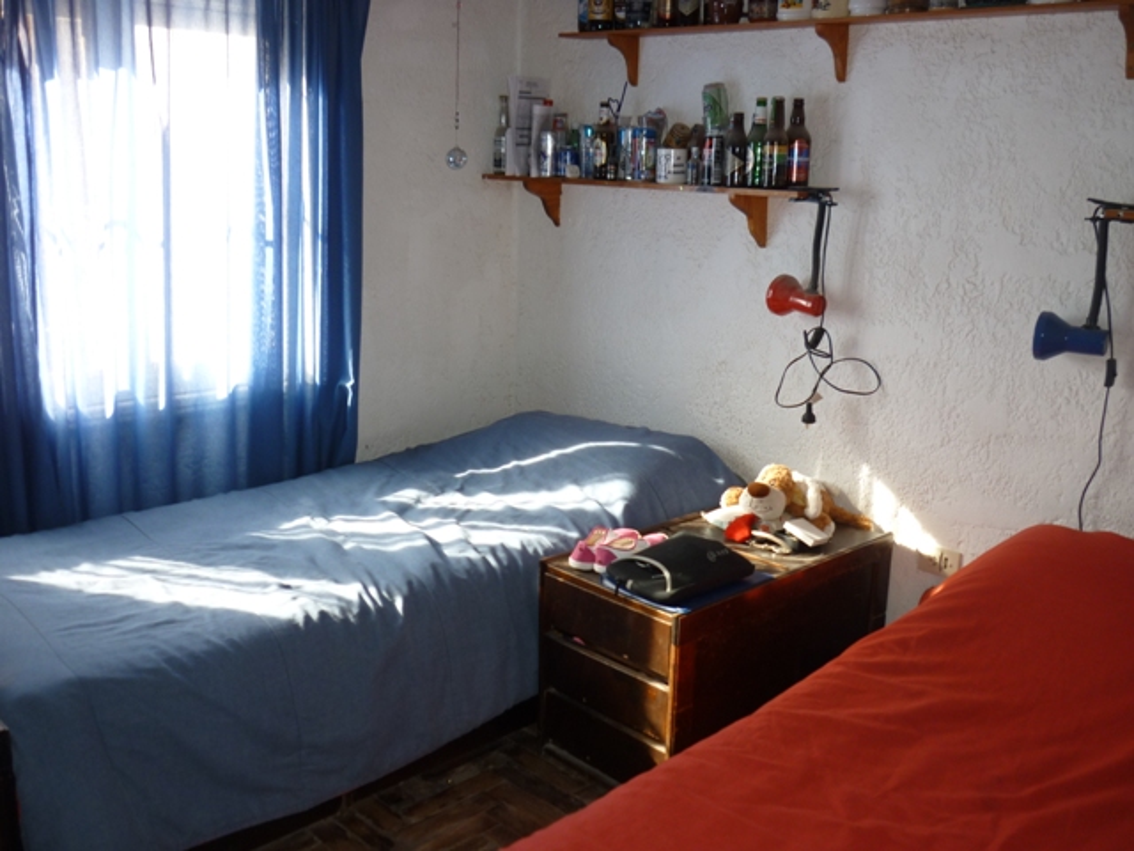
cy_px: 426
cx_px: 567
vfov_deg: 42.9
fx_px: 1081
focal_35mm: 33
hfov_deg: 55.4
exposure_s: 1/30
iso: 100
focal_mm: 5.5
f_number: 2.8
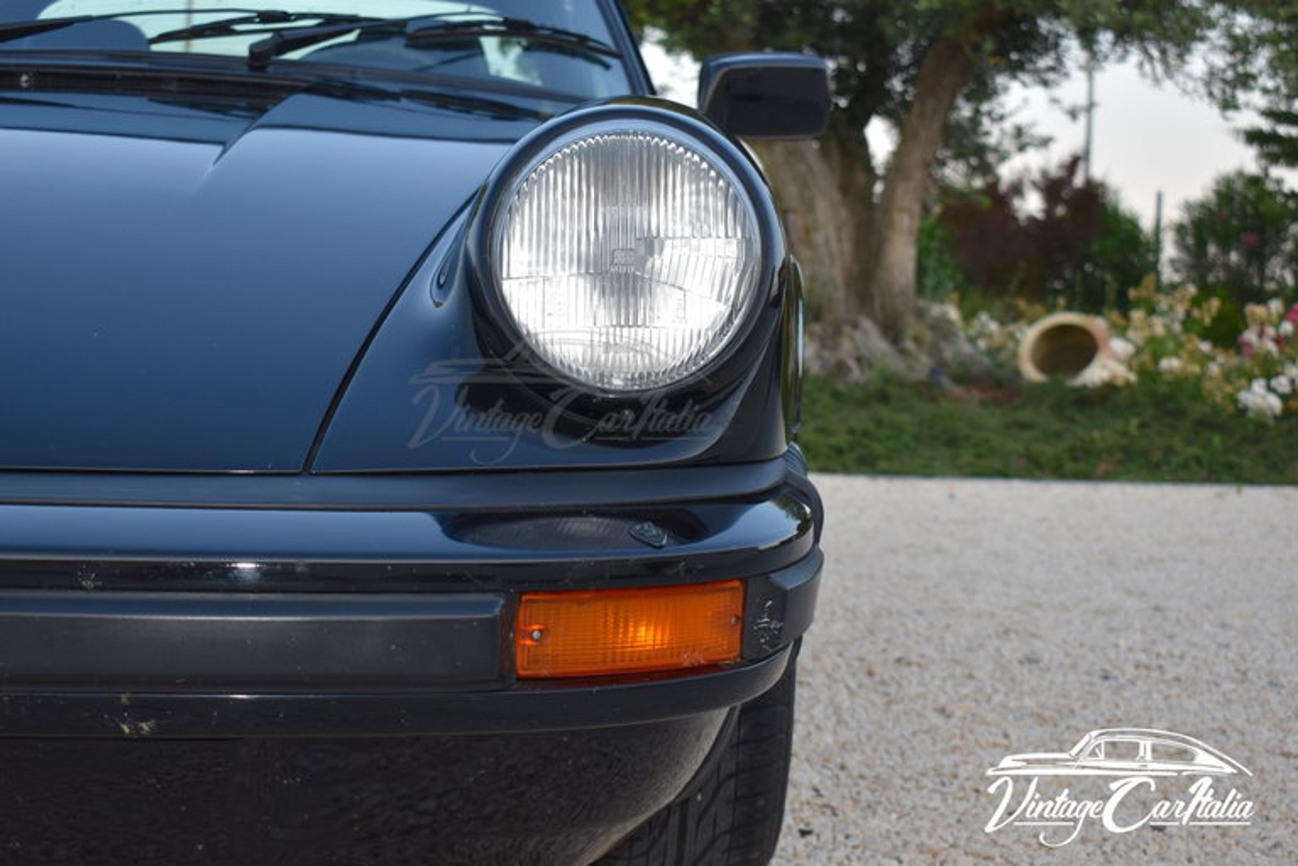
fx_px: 2056
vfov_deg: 23.8
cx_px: 649
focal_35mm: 57
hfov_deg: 35.0
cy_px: 433
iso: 180
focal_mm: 38
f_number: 5
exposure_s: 1/200
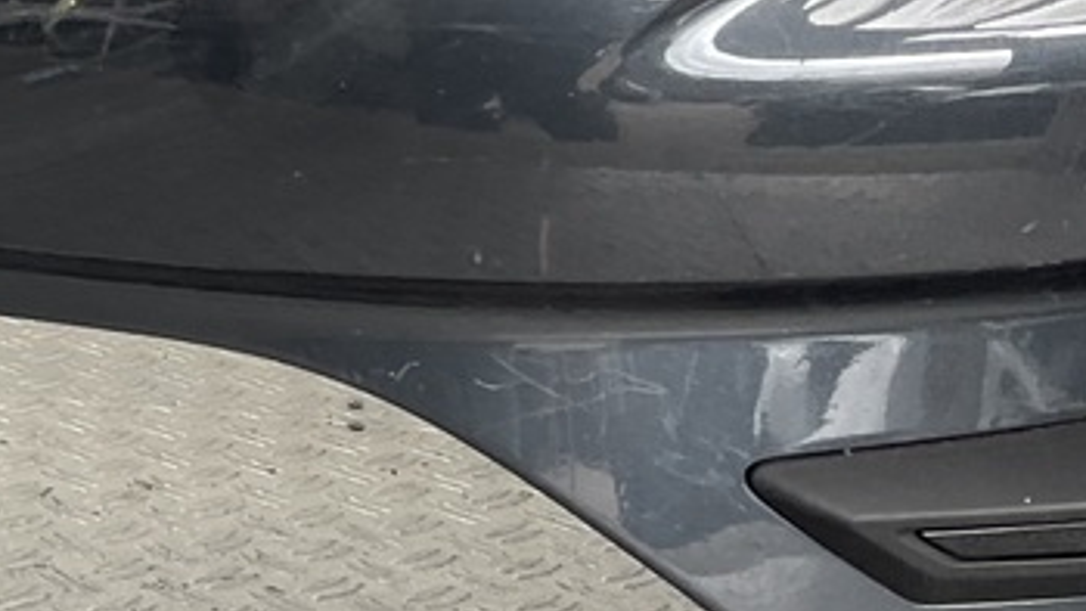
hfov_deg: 21.3
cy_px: 53
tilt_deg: -9.4
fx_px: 2621
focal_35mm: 91
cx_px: -313
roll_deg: -4.5
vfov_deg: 13.2
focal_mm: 3
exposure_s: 1/120
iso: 20
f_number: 1.8
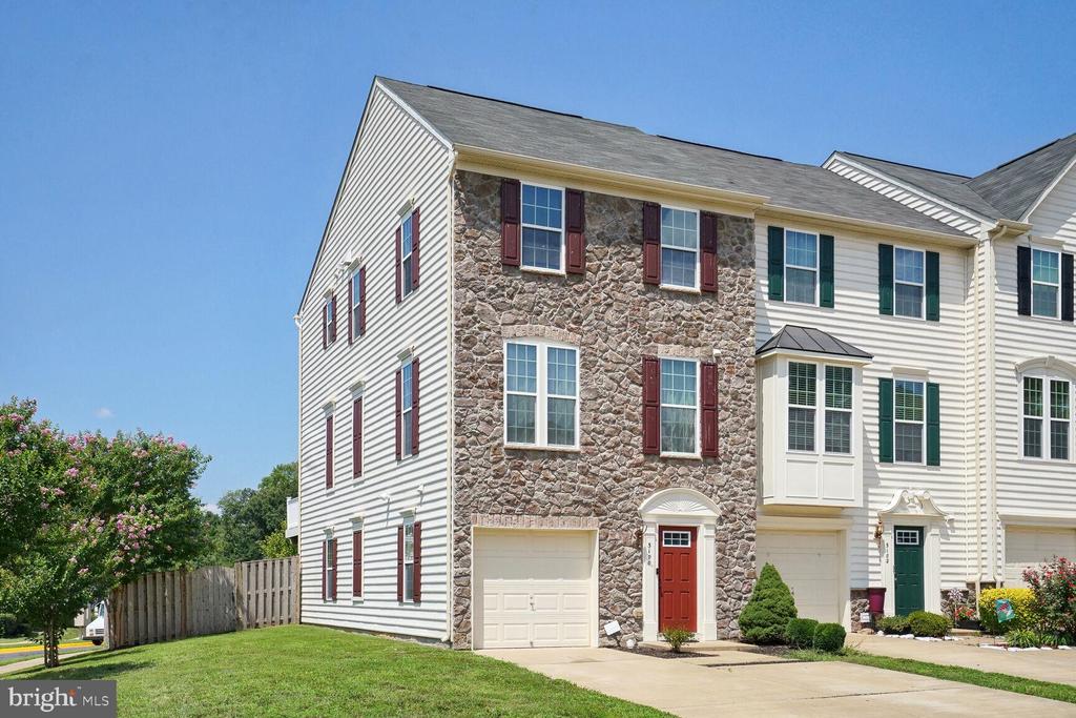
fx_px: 1046
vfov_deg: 37.9
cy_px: 359
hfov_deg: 54.4
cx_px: 538
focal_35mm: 35
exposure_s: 1/2000
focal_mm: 35
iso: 640
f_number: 9
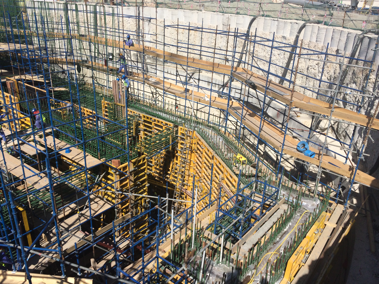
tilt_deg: -24.1
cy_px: 142
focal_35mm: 29
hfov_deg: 61.7
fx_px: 318
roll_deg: -0.4
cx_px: 190
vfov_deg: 48.2
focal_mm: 4.15
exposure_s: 1/4566
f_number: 2.2
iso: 32
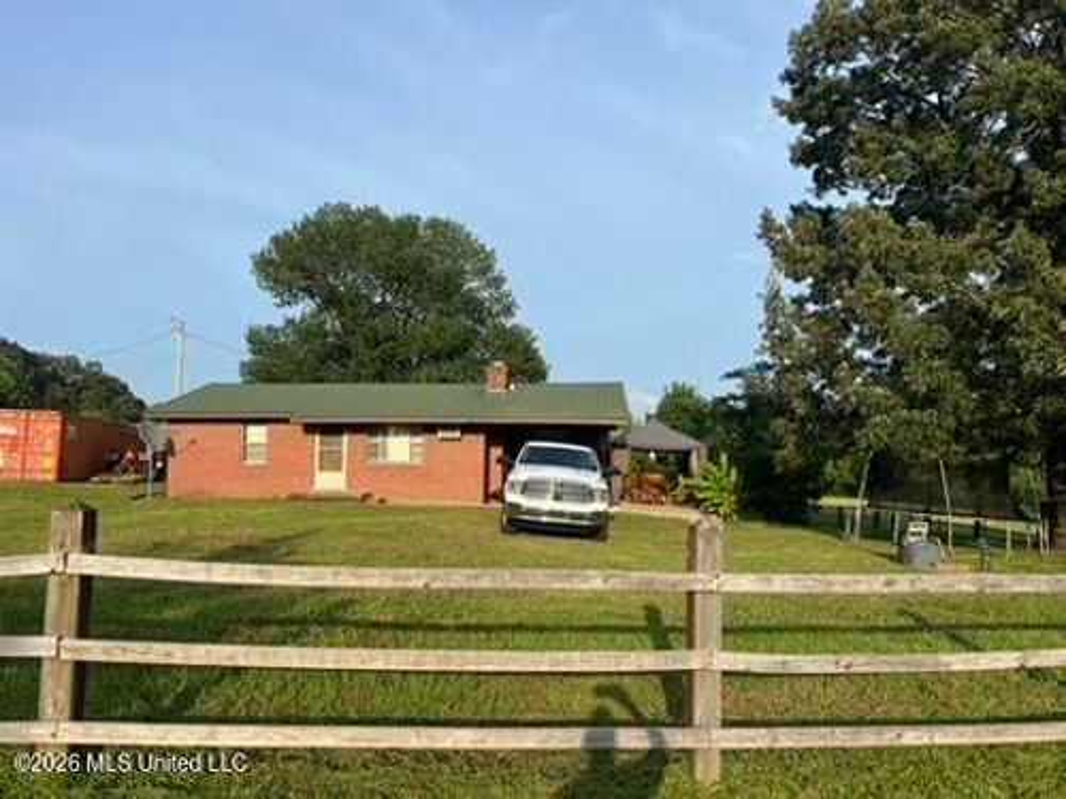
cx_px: 533
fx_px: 801
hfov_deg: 67.3
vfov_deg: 53.1
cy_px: 400
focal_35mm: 26
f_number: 1.5
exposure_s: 1/2915
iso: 50
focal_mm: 5.7
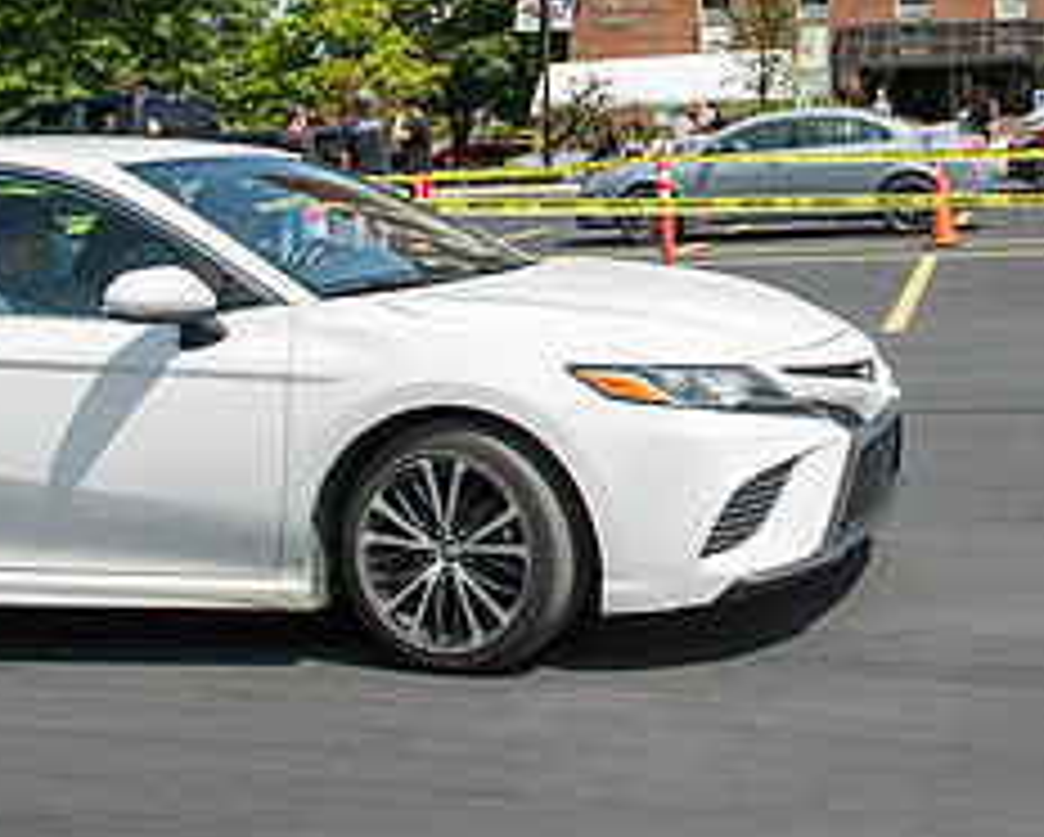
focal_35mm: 61
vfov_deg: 24.4
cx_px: 945
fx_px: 1886
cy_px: 97
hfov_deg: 29.6
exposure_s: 1/500
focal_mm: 26
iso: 64
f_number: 4
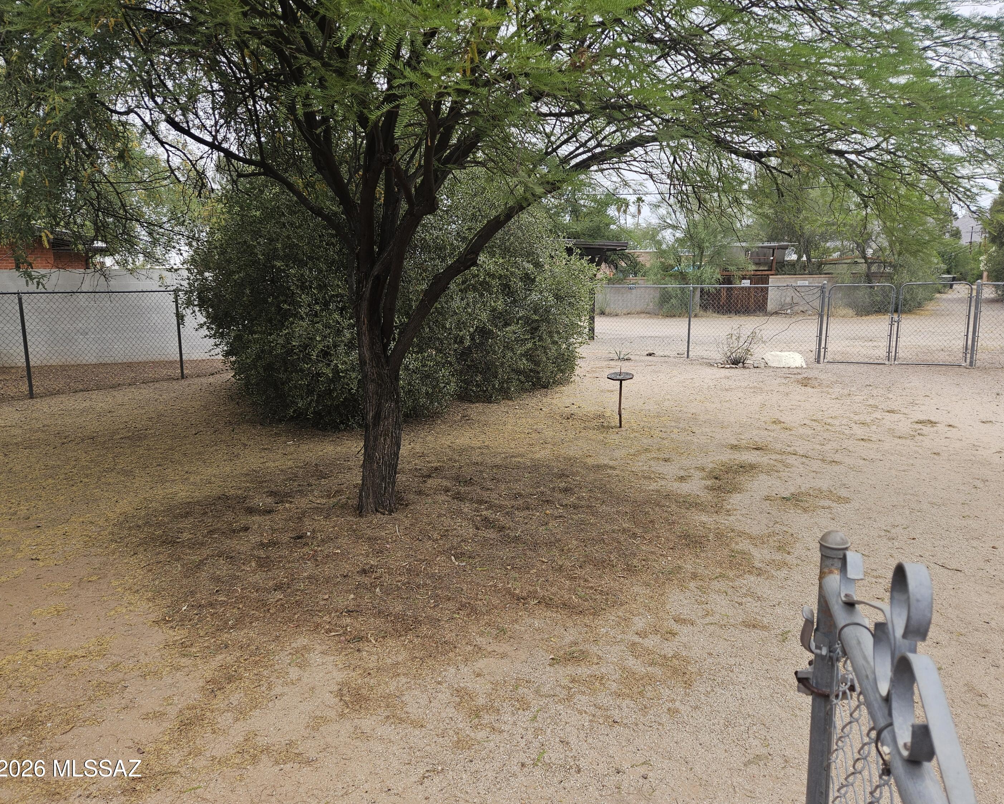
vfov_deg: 58.8
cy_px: 403
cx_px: 514
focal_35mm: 24
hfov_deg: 70.3
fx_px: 713
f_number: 1.8
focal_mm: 5.4
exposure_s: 1/624
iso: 25
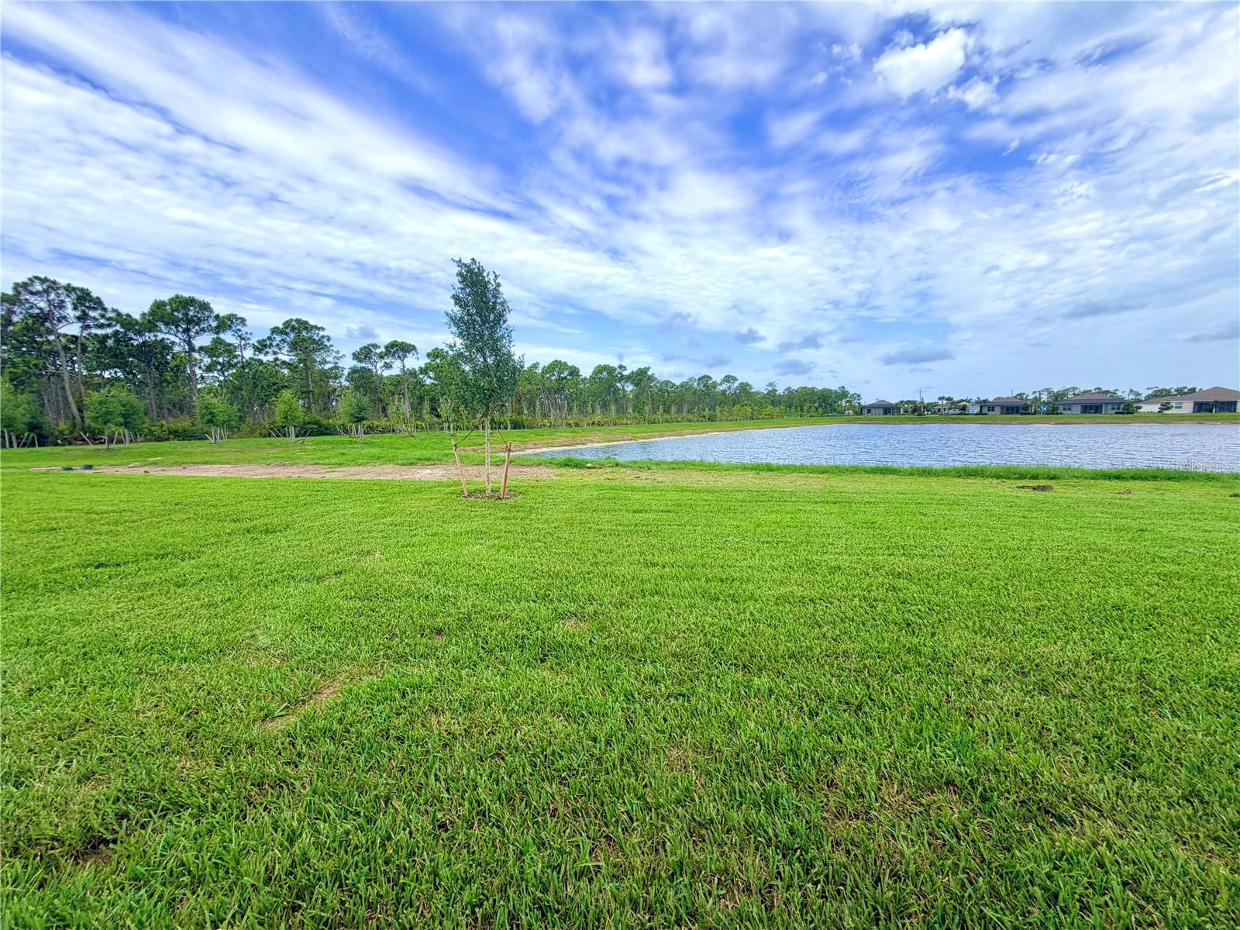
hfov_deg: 102.1
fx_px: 502
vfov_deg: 85.7
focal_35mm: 14
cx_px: 620
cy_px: 465
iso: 25
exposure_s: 1/770
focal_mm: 2.22
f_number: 2.2
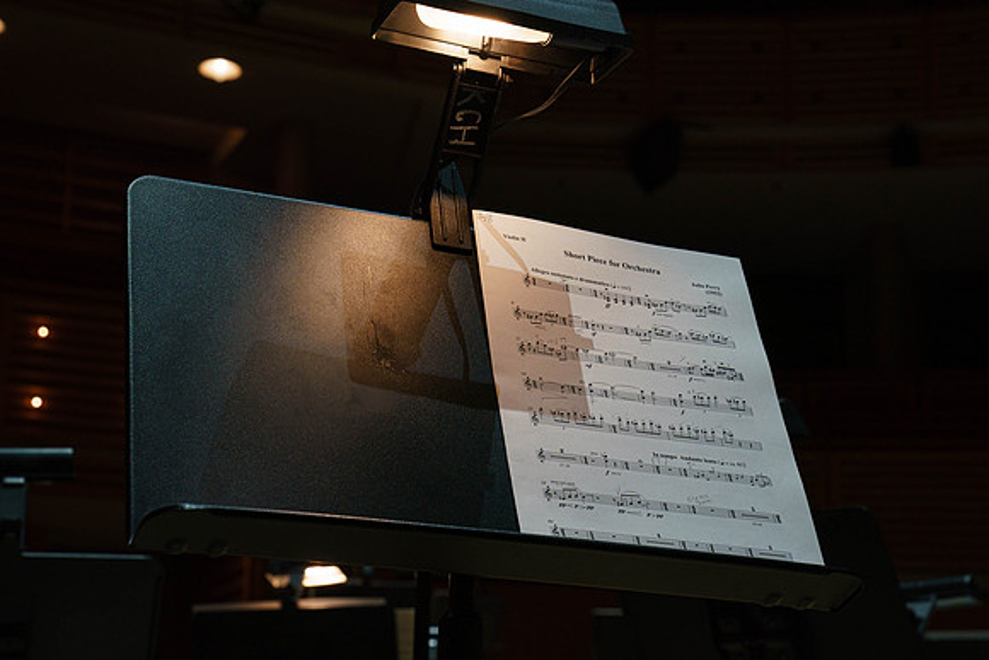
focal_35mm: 70
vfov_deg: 19.5
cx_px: 494
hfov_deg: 28.8
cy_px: 330
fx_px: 1923
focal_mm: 70
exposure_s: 1/200
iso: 2500
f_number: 9
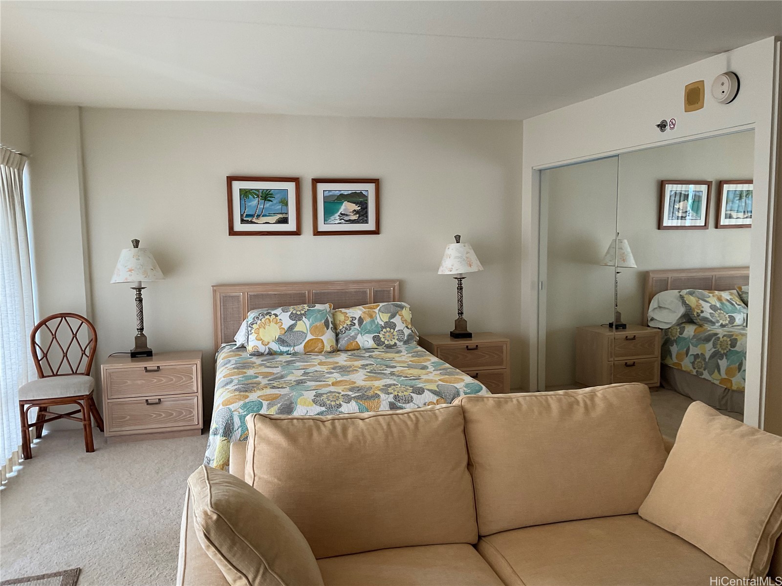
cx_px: 391
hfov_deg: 61.7
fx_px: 655
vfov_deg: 48.2
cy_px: 293
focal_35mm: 29
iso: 64
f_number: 1.8
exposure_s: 1/60
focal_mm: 3
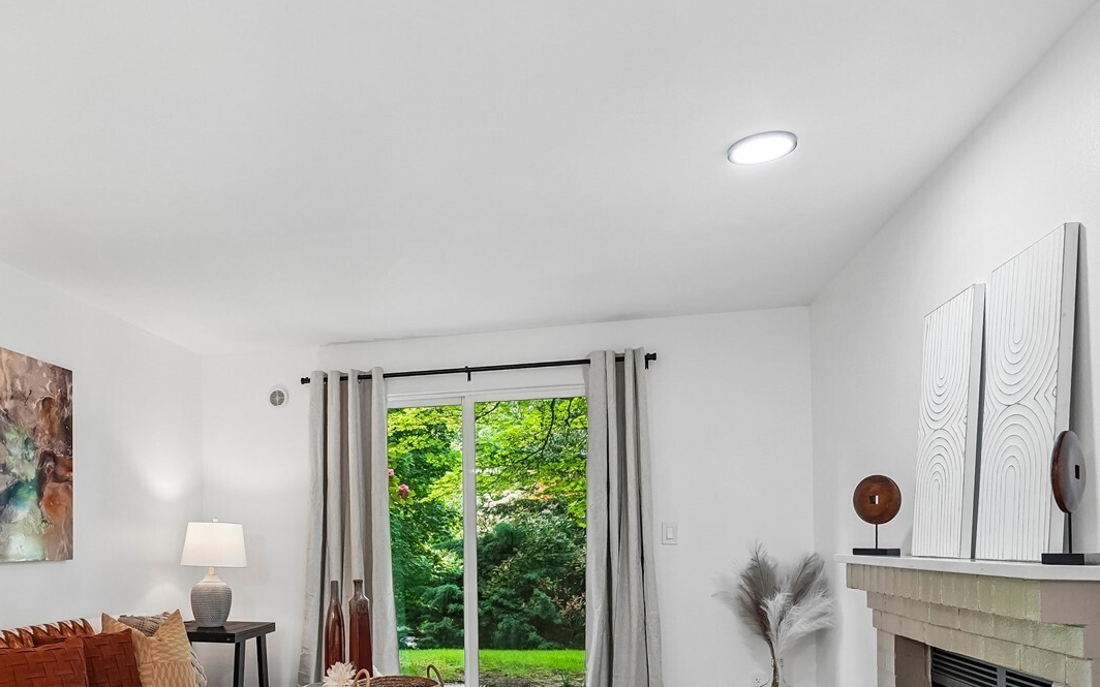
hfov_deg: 66.8
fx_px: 779
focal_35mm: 26
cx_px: 301
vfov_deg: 44.9
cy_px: 564
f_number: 6.3
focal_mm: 16
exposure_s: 1/40
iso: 1600
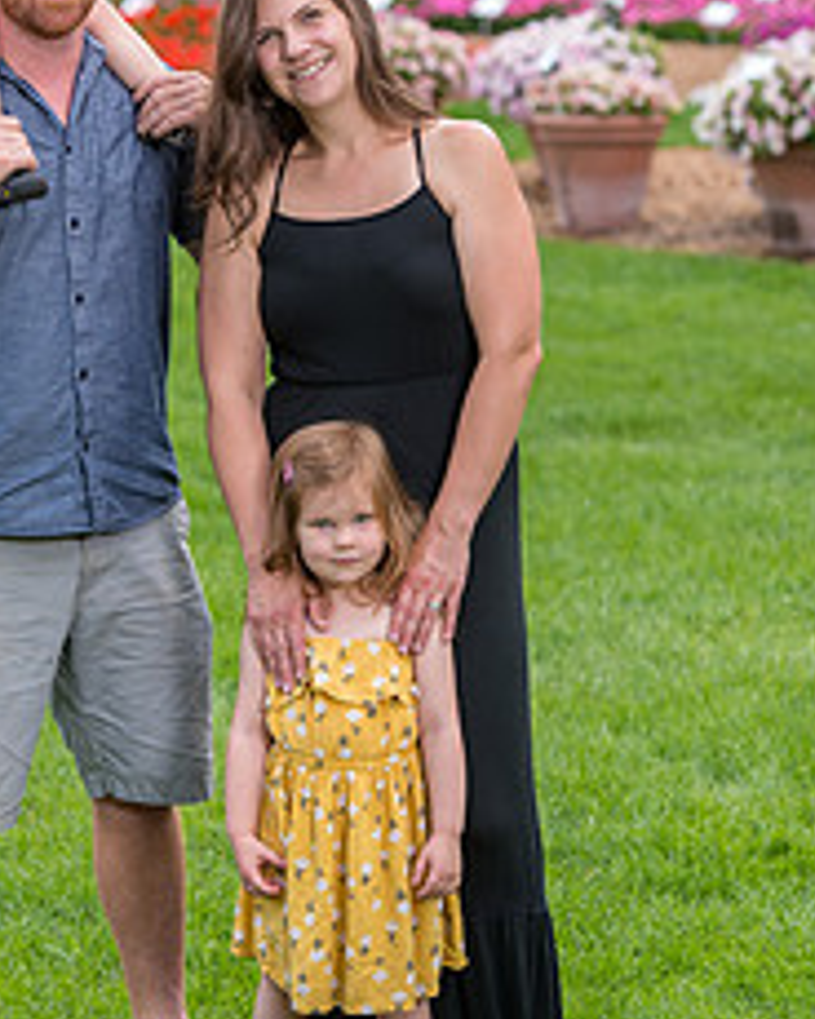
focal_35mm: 206
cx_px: 186
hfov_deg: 7.5
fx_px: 6211
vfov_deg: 9.4
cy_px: 332
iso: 200
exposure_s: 1/250
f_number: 4.5
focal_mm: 112
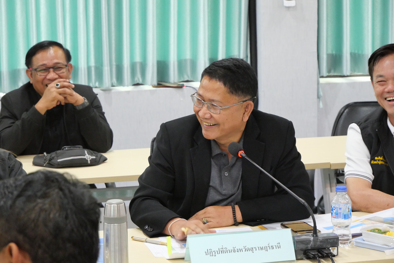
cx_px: 197
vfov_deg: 11.1
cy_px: 132
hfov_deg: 16.5
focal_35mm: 124
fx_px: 1358
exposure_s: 1/40
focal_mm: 60
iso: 3200
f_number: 5.6
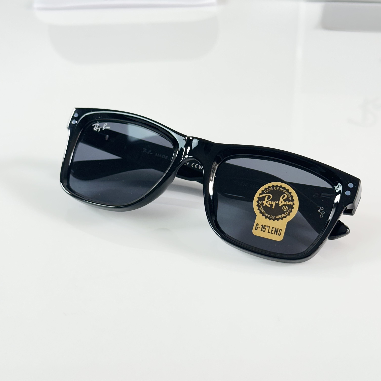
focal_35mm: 57
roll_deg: +2.4
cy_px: 180
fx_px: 710
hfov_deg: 30.0
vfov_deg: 30.0
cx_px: 189
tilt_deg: -32.3
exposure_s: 1/100
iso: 64
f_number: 1.78
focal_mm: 6.86
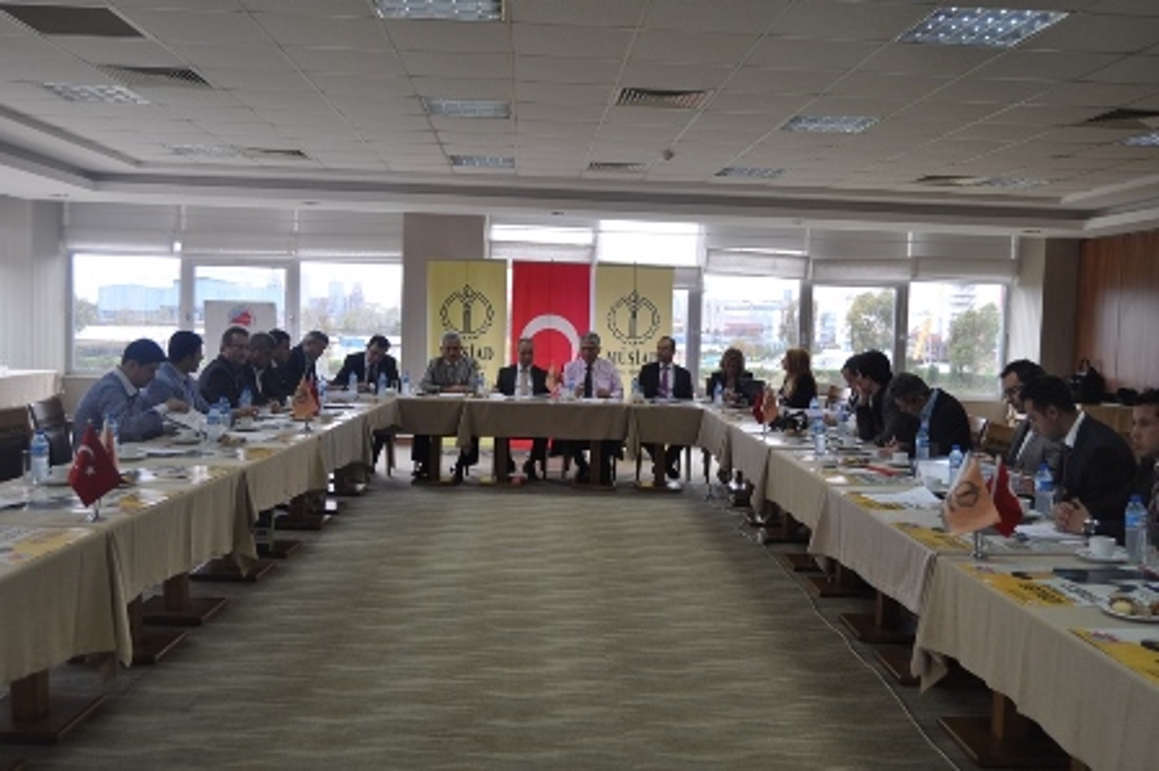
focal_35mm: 33
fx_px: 1062
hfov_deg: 57.3
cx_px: 580
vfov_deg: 39.9
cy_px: 386
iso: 400
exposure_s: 1/80
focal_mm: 22
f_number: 4.5
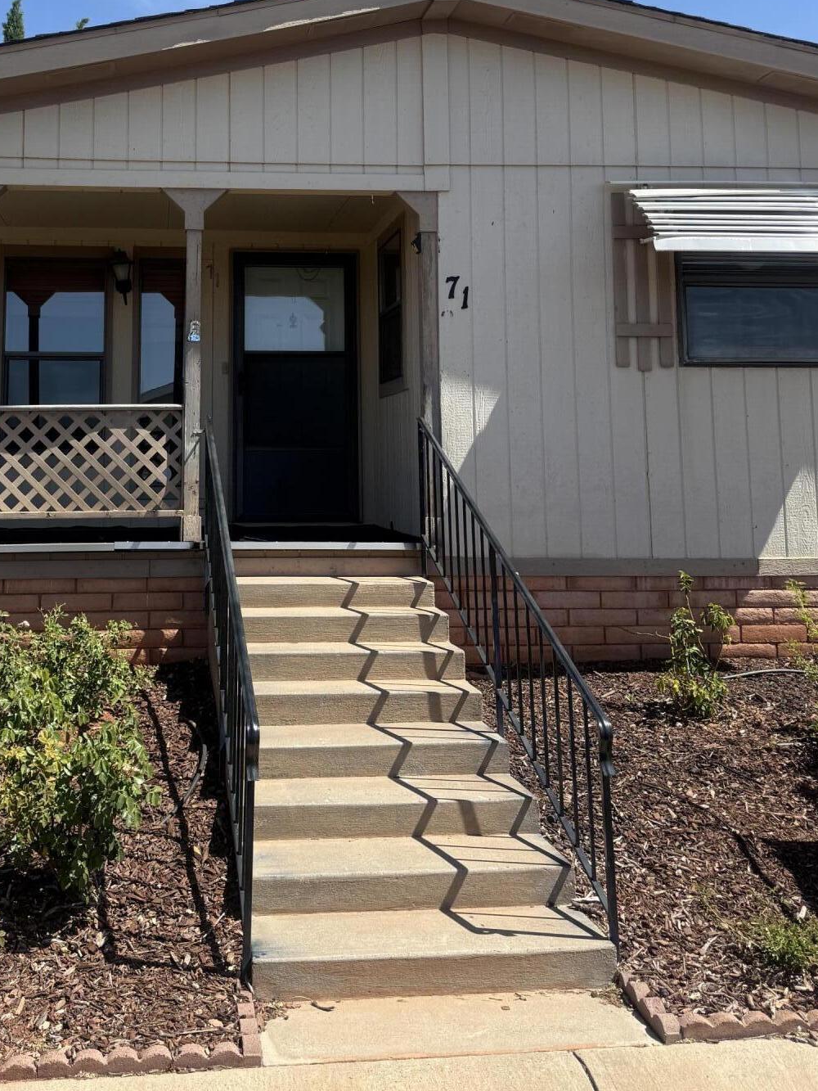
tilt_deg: +7.1
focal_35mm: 36
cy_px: 338
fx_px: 1134
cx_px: 237
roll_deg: +0.8
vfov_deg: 50.2
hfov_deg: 38.9
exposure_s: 1/3279
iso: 80
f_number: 1.78
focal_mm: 6.76
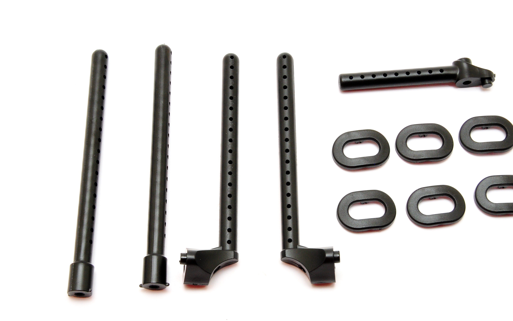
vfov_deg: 15.2
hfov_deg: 24.1
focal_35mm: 86
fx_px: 1202
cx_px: 282
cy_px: 157
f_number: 20
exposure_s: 1/60
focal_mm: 44
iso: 400
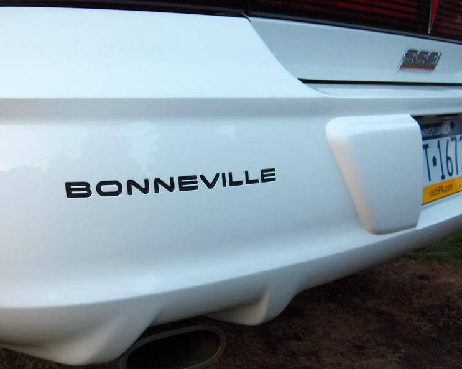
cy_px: 185
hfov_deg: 44.8
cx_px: 217
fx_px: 560
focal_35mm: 41
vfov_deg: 36.5
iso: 181
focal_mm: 8
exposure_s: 1/65.8
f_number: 2.8
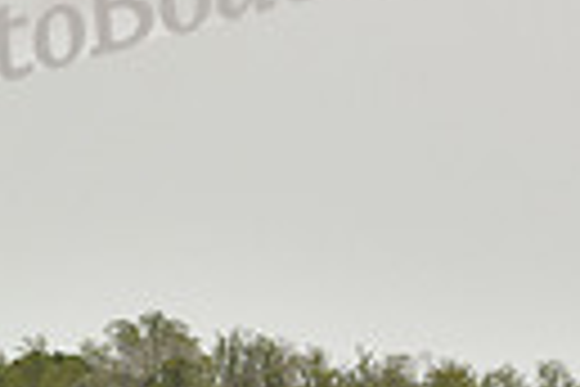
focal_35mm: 451
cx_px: -427
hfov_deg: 4.5
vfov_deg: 3.0
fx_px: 7266
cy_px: 727
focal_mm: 100
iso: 400
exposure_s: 1/1000
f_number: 13
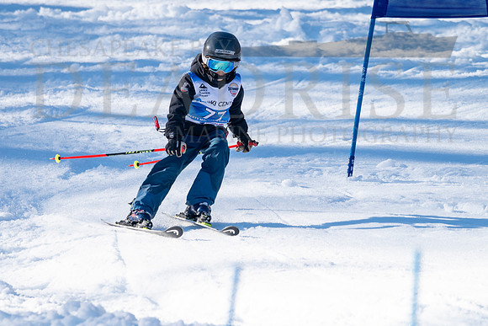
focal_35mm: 740
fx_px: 10037
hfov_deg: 2.8
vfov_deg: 1.9
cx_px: 259
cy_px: 125
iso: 1000
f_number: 8
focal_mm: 560
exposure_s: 1/2000
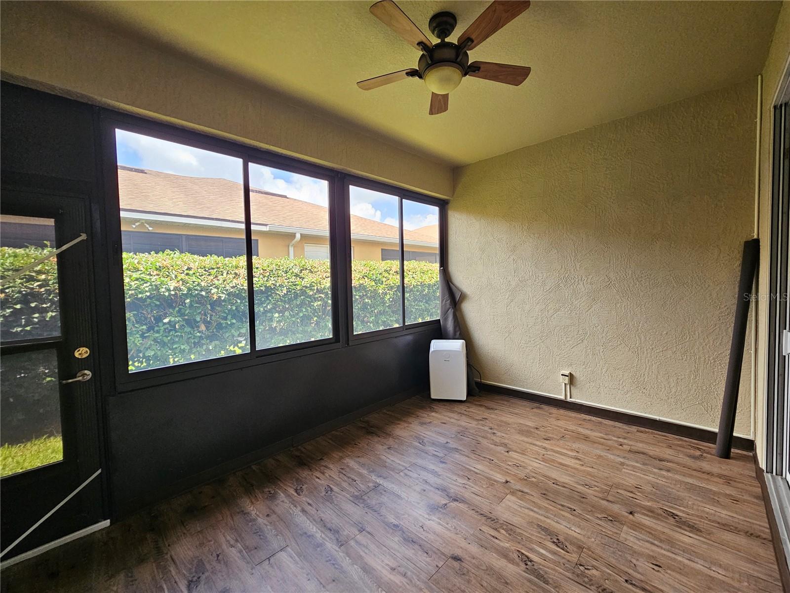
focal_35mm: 13
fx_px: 297
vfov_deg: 89.9
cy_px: 296
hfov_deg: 106.2
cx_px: 395
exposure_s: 1/60
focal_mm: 2.2
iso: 160
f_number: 2.2
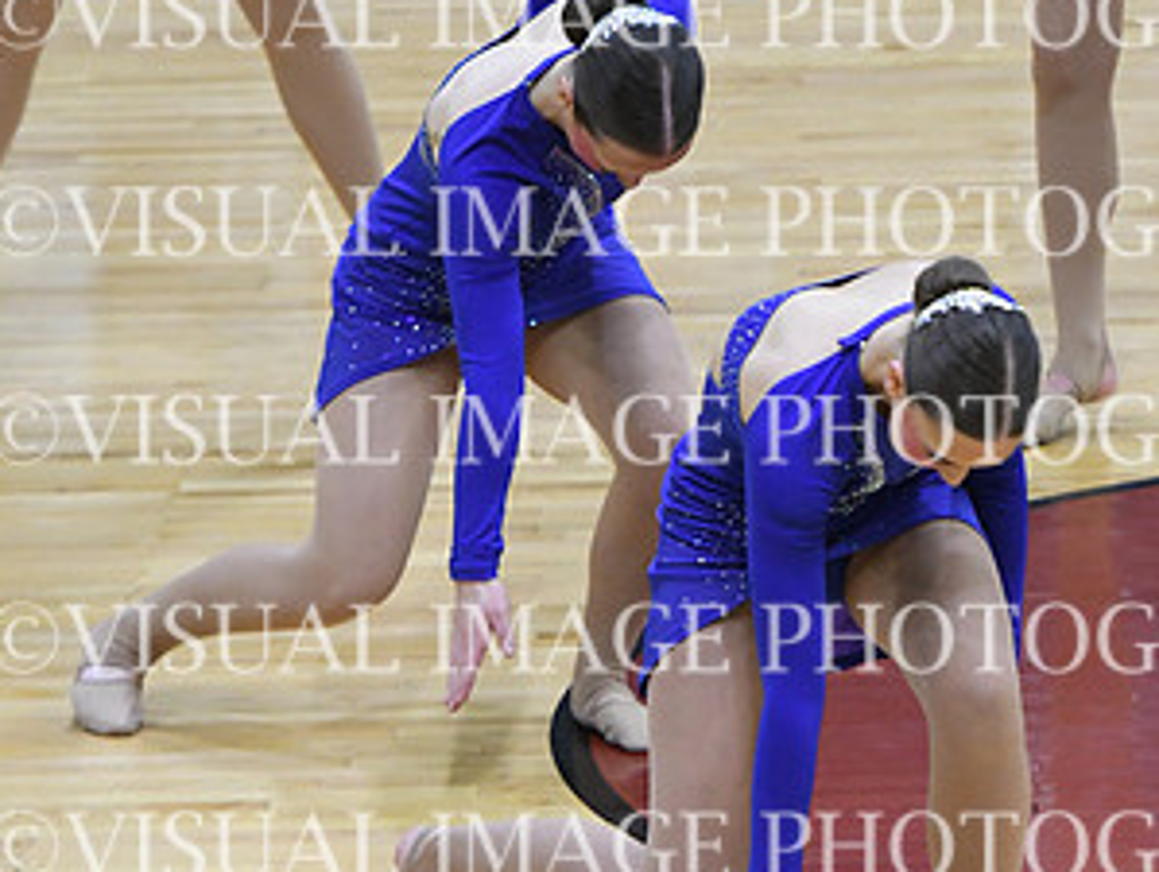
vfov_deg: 3.3
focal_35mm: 447
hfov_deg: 4.4
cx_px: 735
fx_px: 14984
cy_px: 326
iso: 4000
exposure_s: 1/400
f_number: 3.5
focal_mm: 160
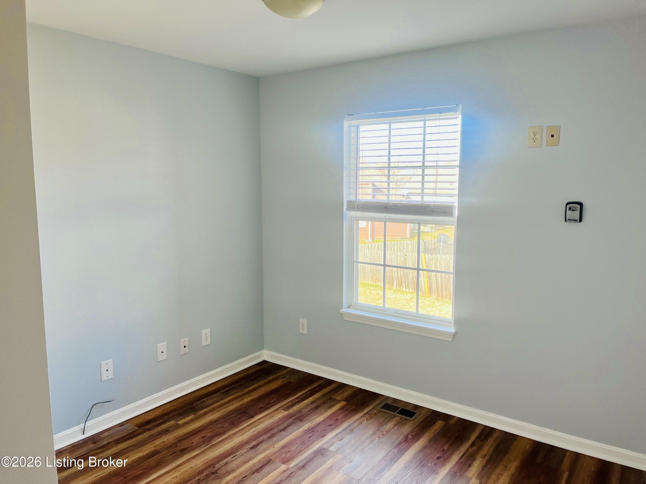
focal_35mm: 26
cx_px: 323
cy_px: 242
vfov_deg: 53.1
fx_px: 485
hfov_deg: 67.3
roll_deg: -0.4
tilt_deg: -7.5
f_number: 1.6
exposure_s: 1/122
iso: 80
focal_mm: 5.1
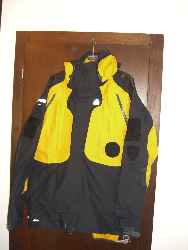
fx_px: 275
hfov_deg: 37.7
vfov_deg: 49.0
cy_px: 125
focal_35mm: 38
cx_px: 94
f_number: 2.8
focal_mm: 7.9
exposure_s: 1/60
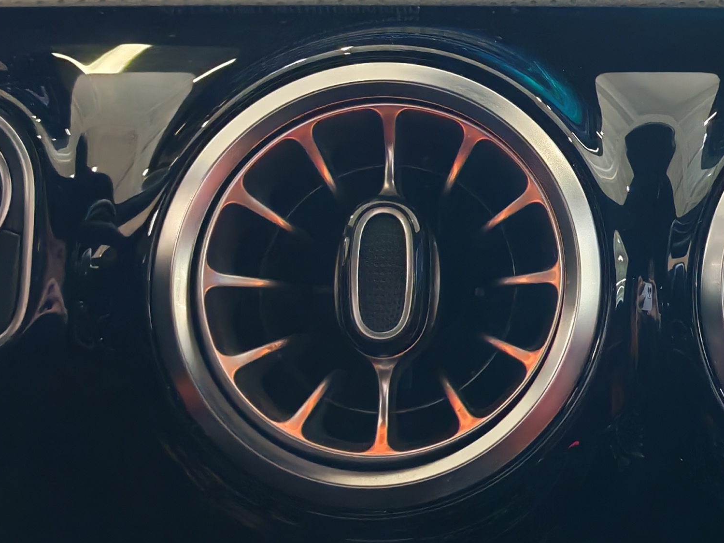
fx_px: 1715
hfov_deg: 22.9
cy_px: 159
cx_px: 713
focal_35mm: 82
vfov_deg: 17.9
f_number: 1.9
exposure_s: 1/100
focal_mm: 6.12
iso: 897
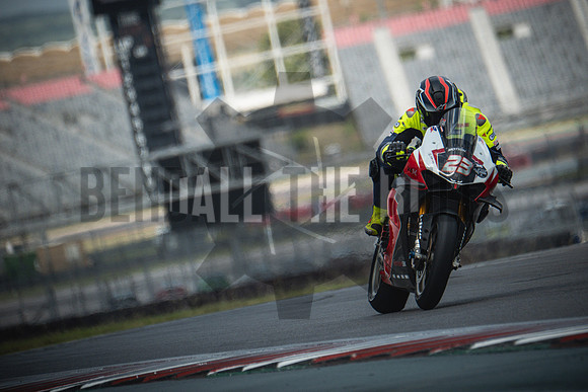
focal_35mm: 600
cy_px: 196
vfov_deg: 2.3
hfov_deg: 3.4
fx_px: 9802
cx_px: 294
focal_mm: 400
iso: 1000
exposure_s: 1/2000
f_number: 5.6
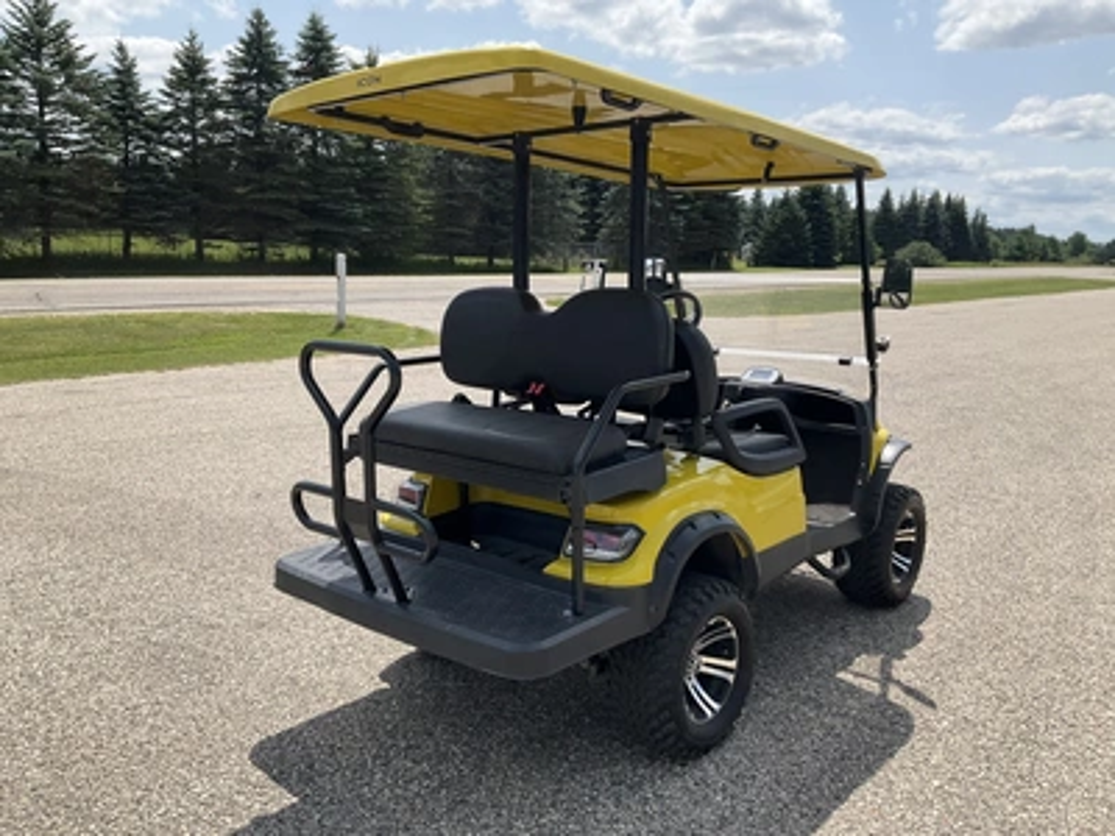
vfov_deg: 48.2
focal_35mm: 29
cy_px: 418
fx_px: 934
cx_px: 558
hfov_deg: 61.7
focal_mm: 3
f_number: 1.8
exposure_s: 1/1984
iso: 25
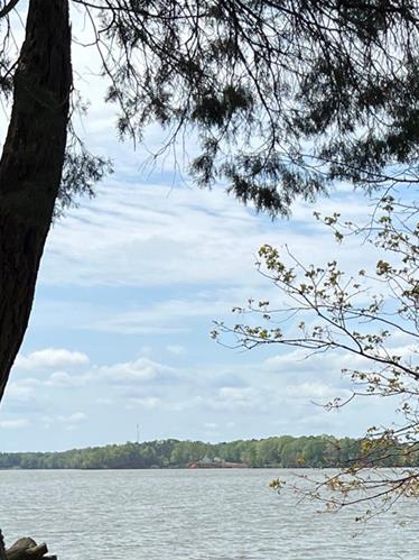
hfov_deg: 17.6
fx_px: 1292
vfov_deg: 23.5
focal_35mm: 80
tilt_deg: -3.4
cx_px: 502
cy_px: 540
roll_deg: +1.4
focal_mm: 5.7
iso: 50
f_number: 1.5
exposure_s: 1/4831
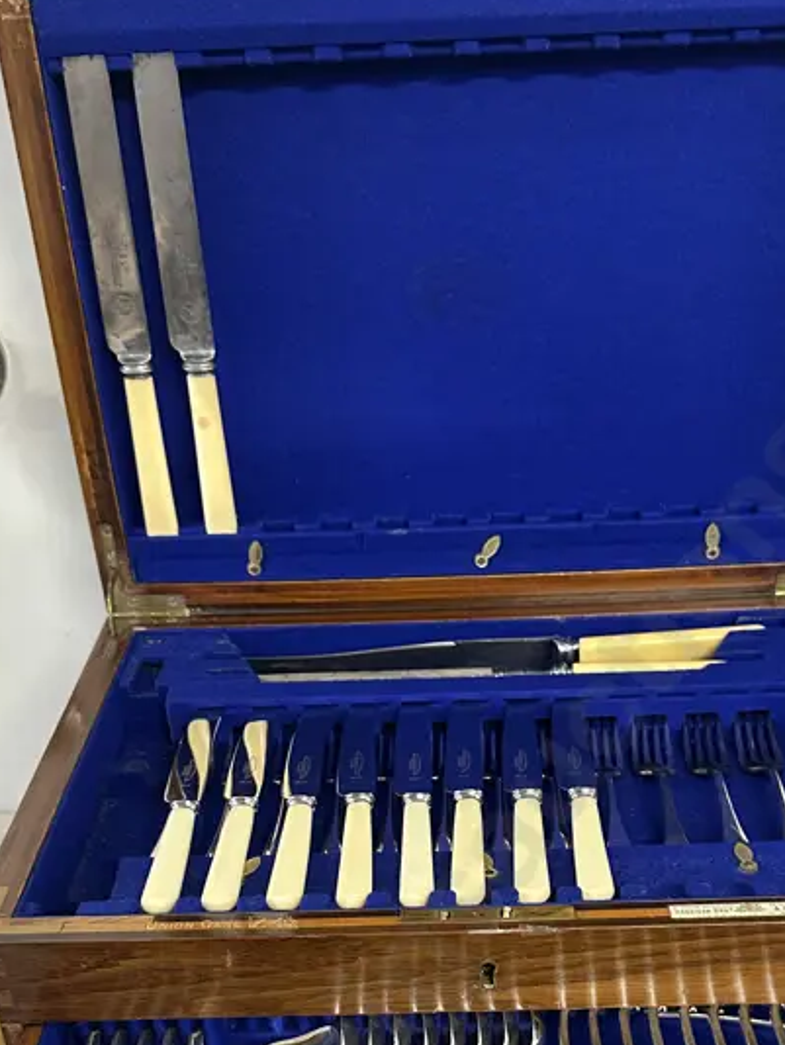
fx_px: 1390
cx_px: 448
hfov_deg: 31.5
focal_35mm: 46
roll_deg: +1.9
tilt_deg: -35.8
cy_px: 926
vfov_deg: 38.6
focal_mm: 6.86
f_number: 1.78
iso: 320
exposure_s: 1/50
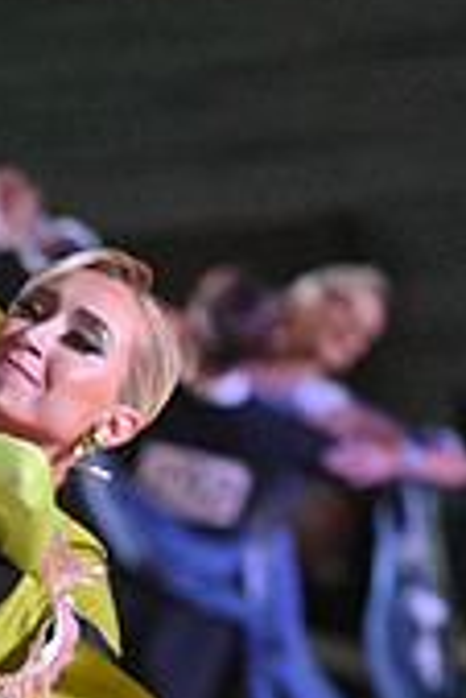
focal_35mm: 686
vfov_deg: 3.0
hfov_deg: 2.0
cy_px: 1004
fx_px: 13292
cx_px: -282
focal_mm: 200
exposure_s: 1/400
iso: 5000
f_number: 4
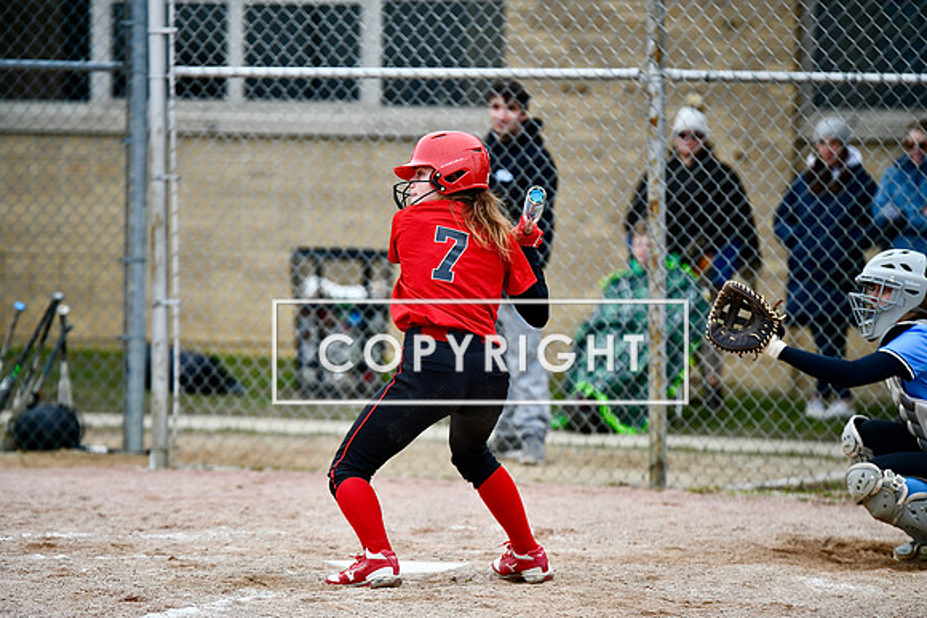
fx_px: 5151
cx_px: 464
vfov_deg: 6.9
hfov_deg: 10.3
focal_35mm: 200
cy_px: 309
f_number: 2.8
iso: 320
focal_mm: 200
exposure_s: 1/1000
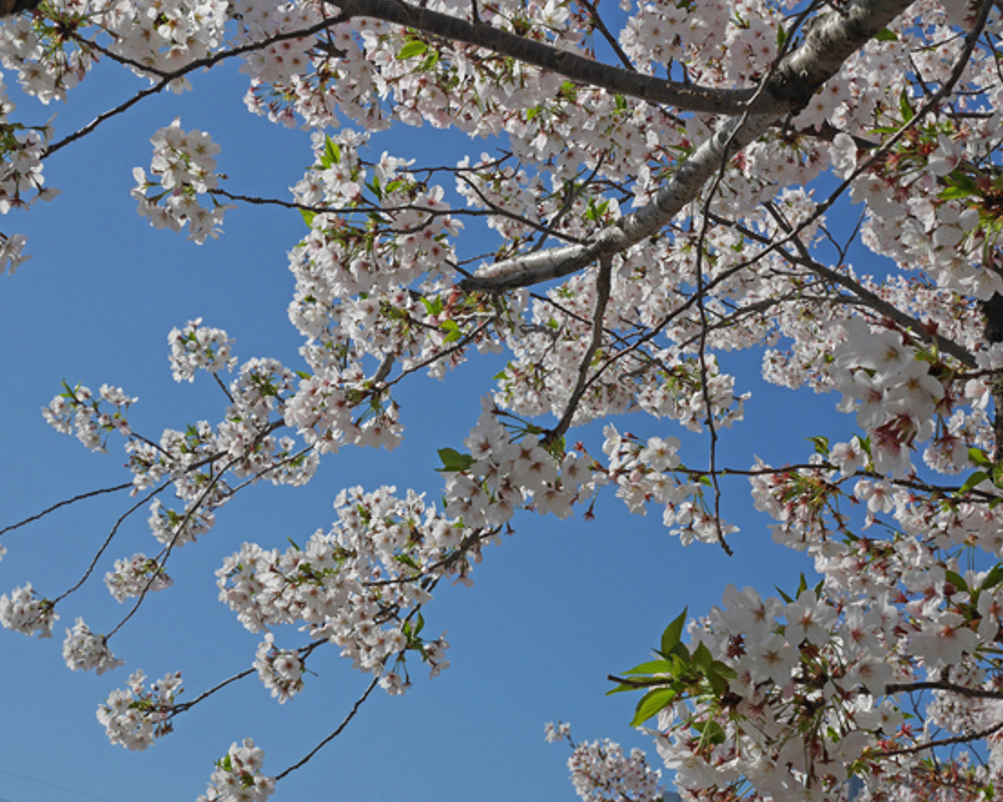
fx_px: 1573
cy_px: 406
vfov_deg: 28.6
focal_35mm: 53
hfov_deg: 35.4
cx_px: 506
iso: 200
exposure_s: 1/400
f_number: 11
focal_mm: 25
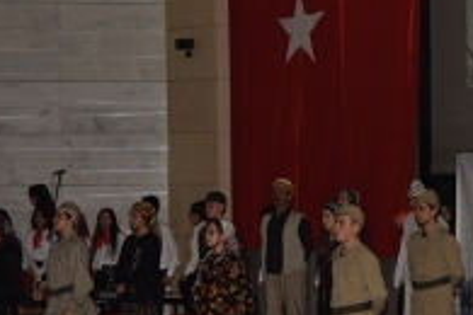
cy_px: 197
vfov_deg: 10.5
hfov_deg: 15.1
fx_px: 1721
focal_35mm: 131
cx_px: 563
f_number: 4
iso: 100
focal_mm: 40
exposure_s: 1/40
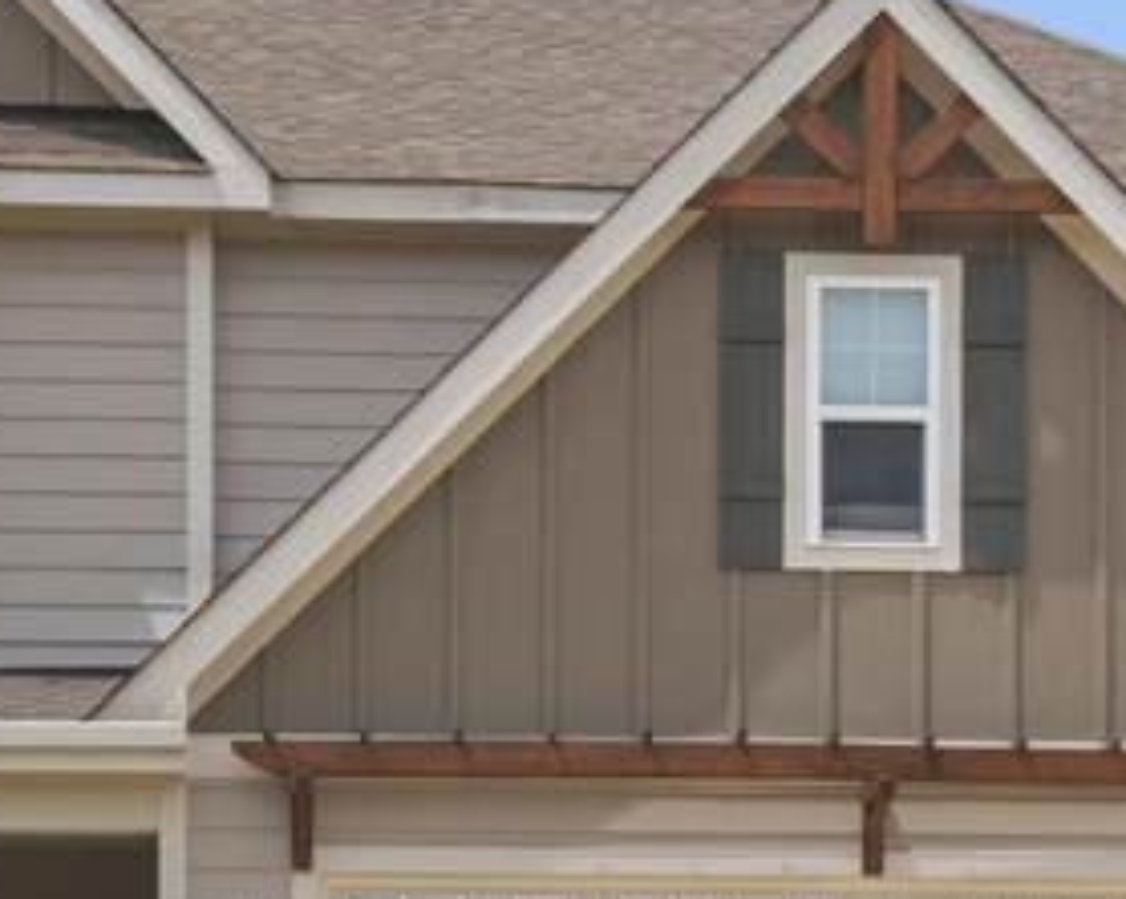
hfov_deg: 16.4
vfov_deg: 13.0
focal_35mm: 117
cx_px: 522
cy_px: 923
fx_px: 3896
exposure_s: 1/320
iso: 200
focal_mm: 13
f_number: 9
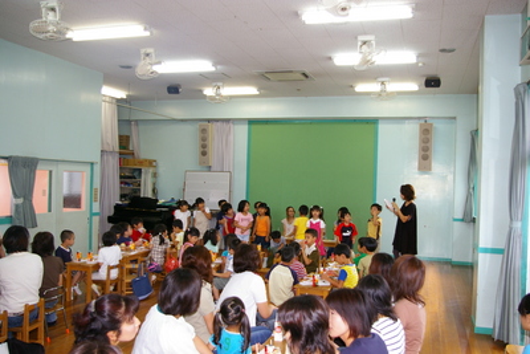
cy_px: 177
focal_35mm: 34
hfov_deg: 55.1
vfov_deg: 38.4
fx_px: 508
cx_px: 265
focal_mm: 23
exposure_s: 1/60
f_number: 4.5
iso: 400
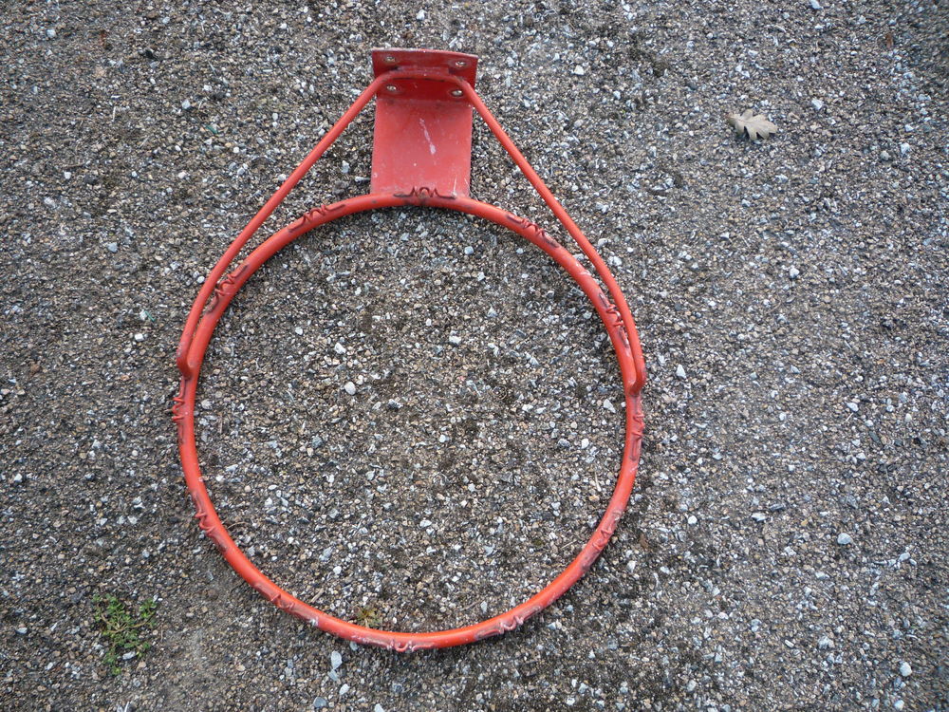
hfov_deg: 60.0
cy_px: 356
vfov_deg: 46.8
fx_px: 822
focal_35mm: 30
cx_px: 474
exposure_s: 1/80
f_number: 3.3
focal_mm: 5.2
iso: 100
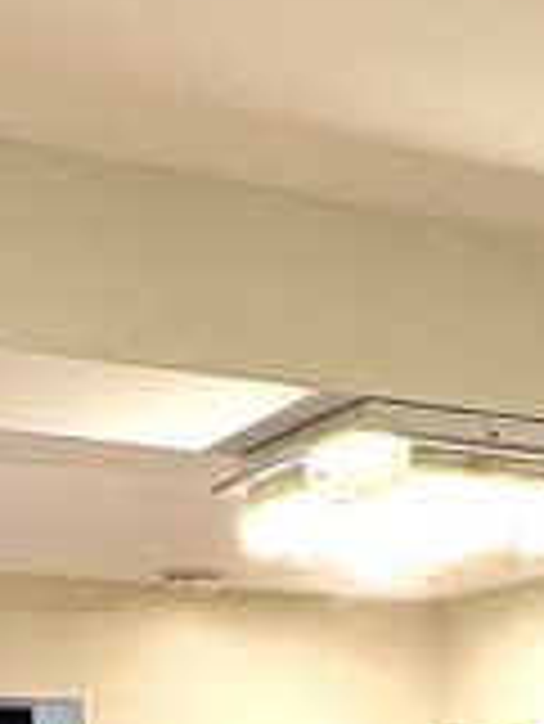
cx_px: 414
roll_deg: +0.9
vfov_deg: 17.7
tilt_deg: -8.2
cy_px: 1205
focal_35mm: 94
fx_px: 1967
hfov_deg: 15.7
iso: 200
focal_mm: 2.22
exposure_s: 1/120
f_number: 2.2
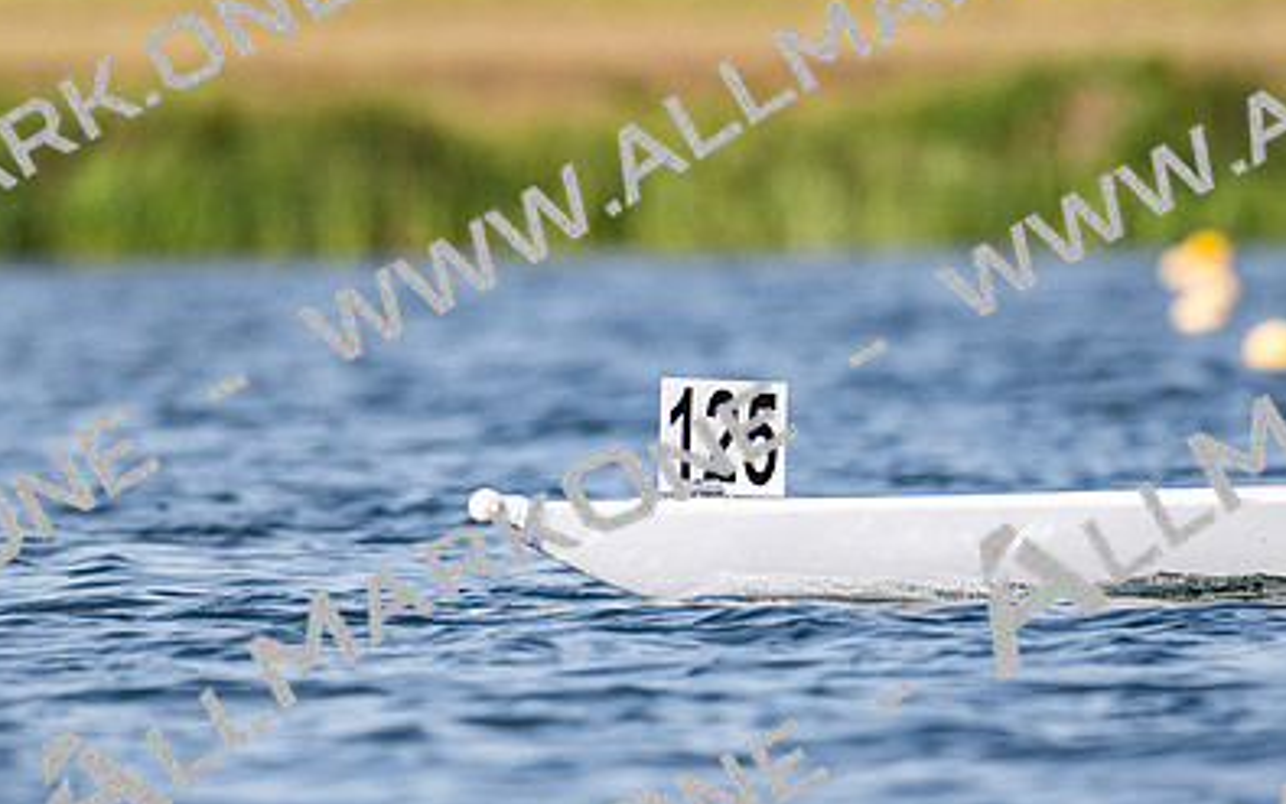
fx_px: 31477
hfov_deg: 2.3
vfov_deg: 1.5
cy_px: 371
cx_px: 700
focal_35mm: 898
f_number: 4.5
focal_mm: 400
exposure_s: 1/2500
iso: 200
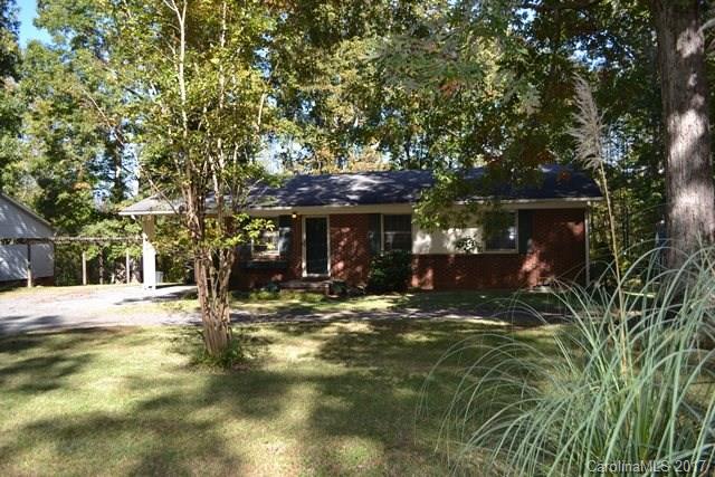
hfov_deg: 61.9
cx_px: 358
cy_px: 238
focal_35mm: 30
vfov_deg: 43.6
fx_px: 596
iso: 100
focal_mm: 20
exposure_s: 1/200
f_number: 4.5
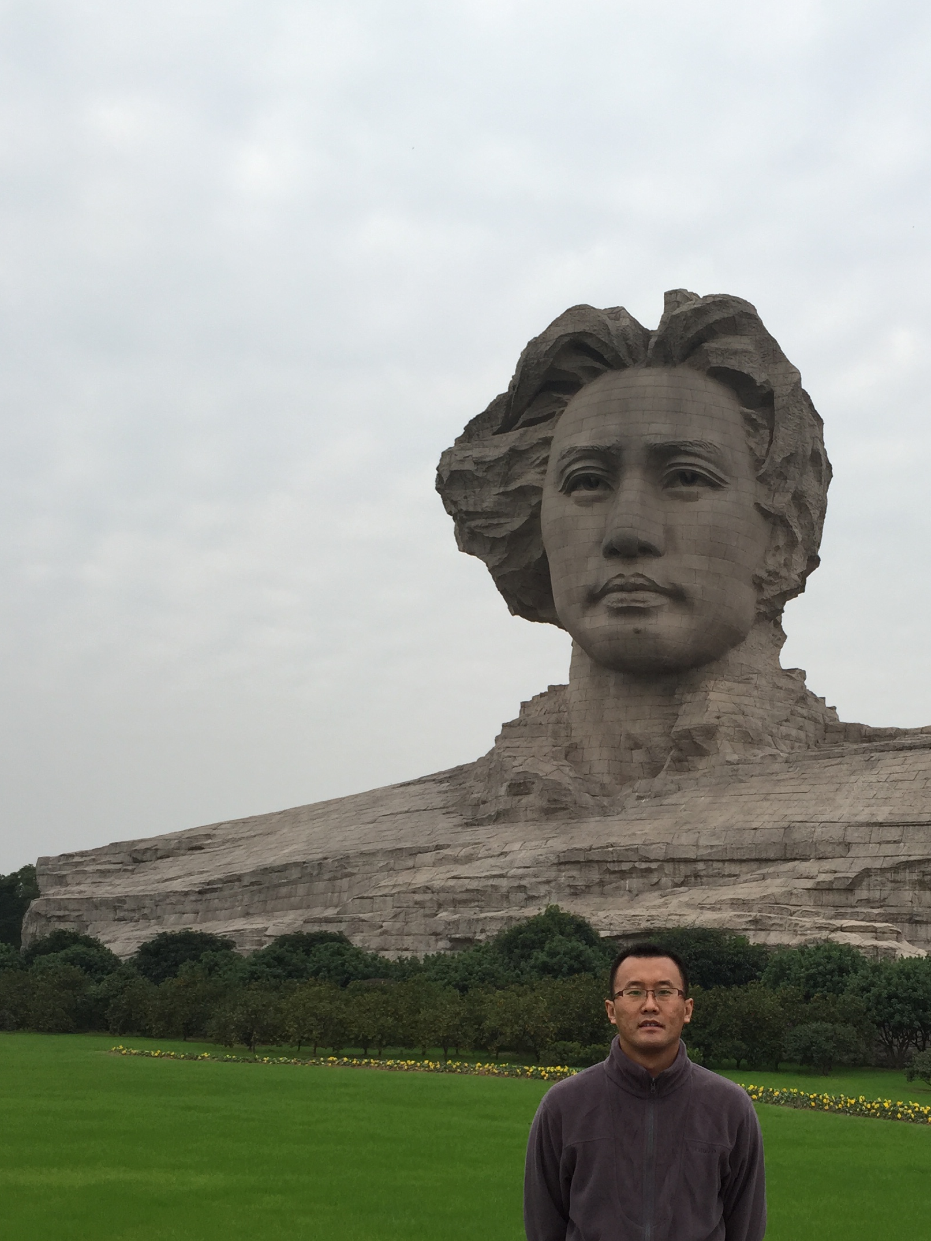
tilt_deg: +6.9
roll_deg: -2.1
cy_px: 867
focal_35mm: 44
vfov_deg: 42.1
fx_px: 1578
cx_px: 625
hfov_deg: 32.6
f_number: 2.2
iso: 32
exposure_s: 1/1130
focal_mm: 4.15
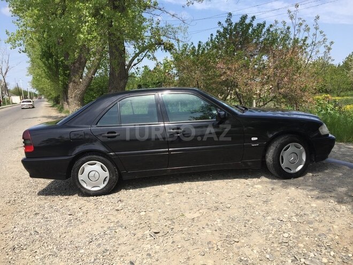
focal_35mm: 29
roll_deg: +3.2
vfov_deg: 48.2
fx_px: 296
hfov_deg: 61.7
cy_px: 132
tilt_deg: -8.0
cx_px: 176
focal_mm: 4.15
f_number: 2.2
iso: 32
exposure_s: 1/1364
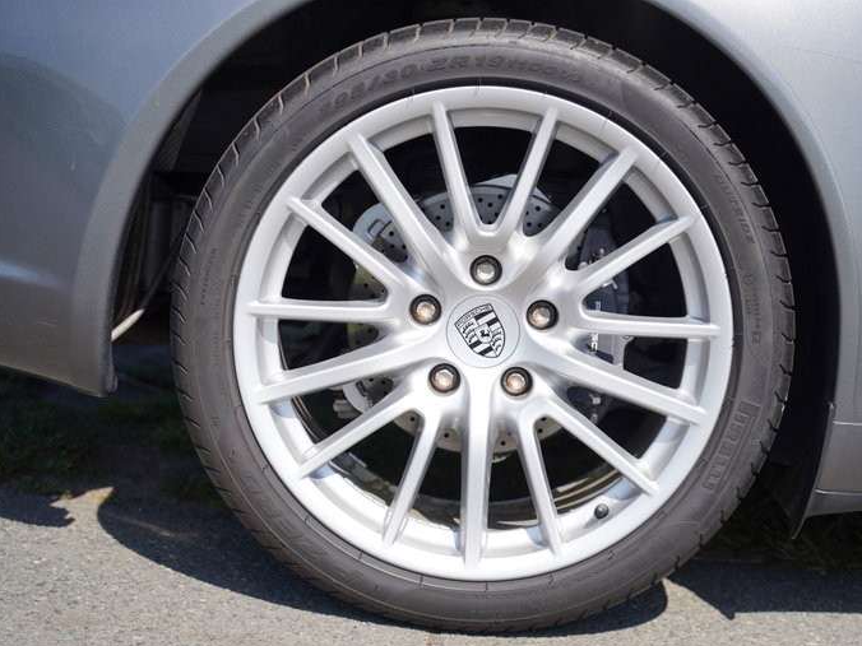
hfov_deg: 23.3
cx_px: 485
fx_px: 2092
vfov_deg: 17.6
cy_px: 325
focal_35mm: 84
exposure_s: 1/800
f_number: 4
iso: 100
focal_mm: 77
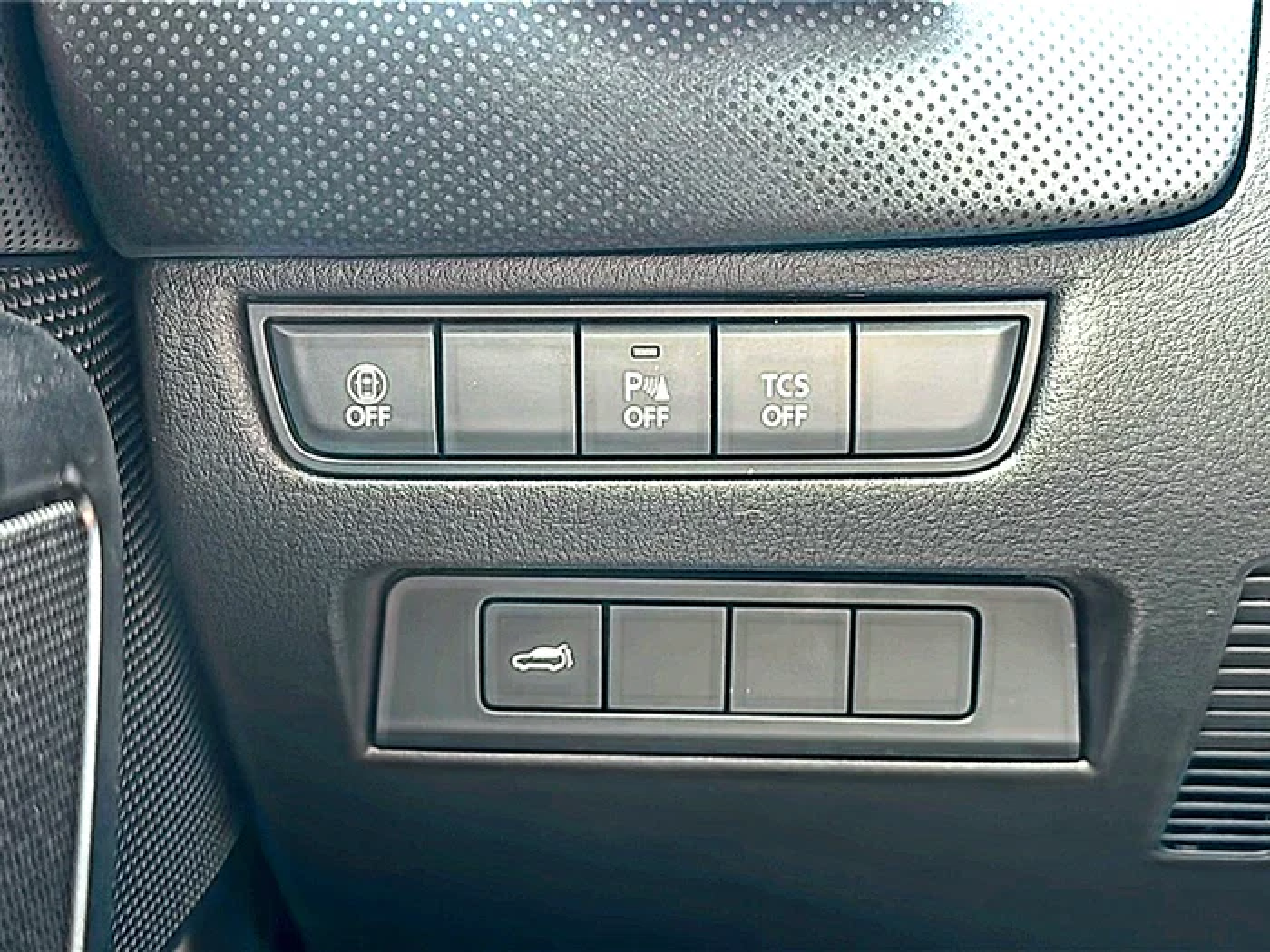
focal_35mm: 41
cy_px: 476
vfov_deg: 35.1
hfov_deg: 45.8
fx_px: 1504
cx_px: 635
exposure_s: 1/40
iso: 100
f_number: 1.78
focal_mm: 6.86
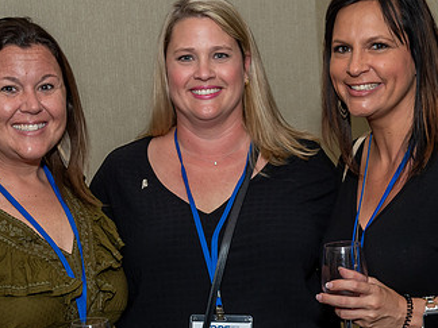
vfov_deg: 14.8
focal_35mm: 100
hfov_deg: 19.6
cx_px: 287
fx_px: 1265
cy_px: 228
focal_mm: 31
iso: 400
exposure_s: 1/250
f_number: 6.3
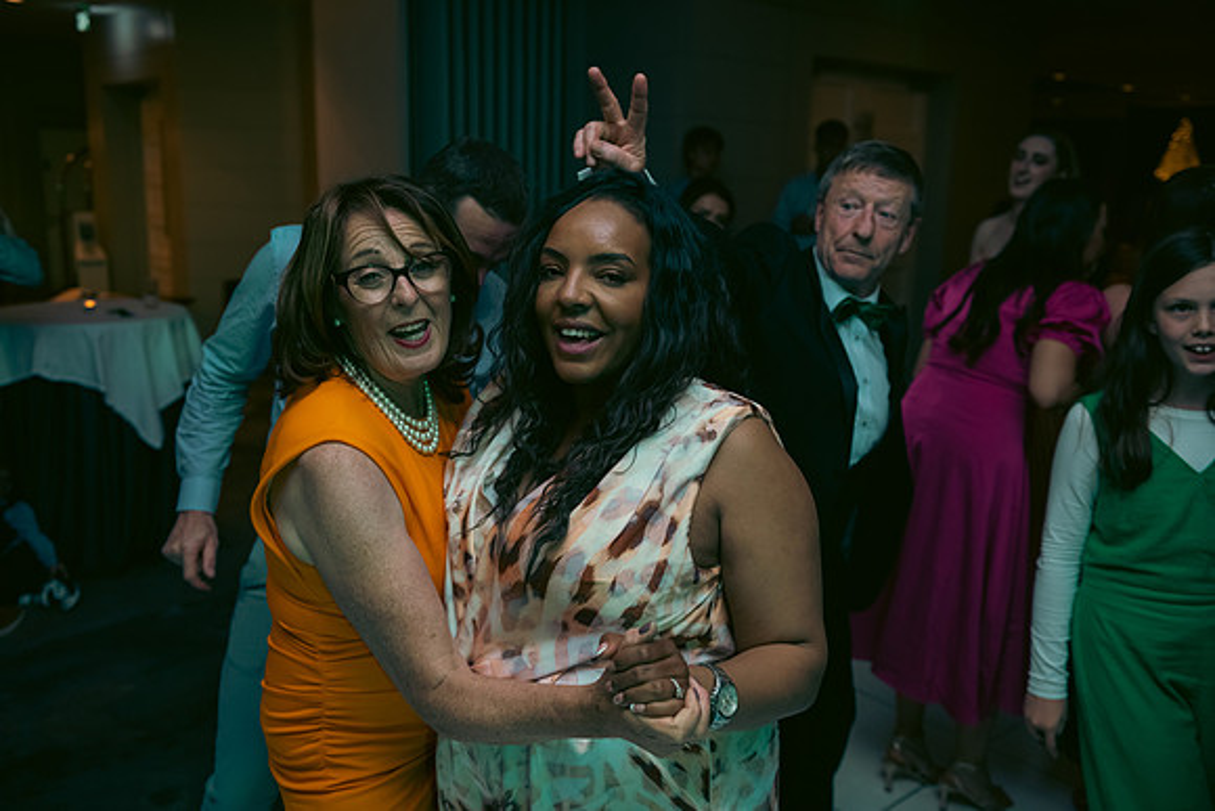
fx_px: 1080
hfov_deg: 58.7
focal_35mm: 32
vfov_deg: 41.1
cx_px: 608
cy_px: 406
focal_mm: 32
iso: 800
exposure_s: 1/160
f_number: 3.5
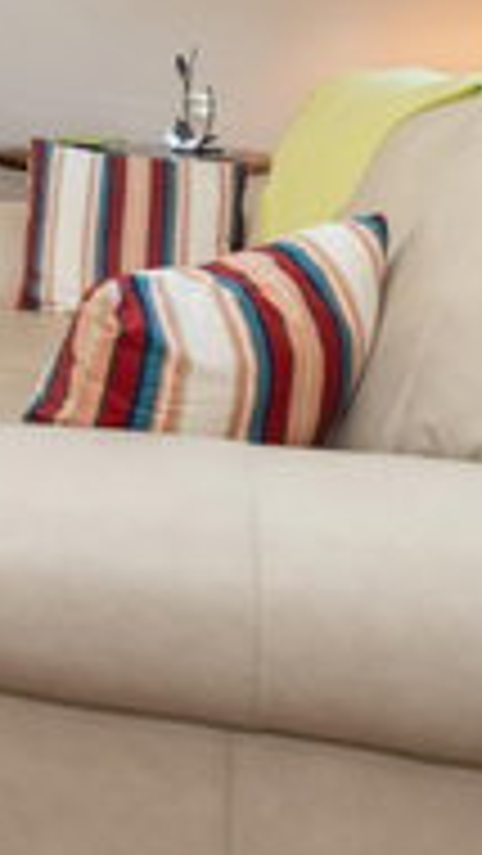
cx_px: -622
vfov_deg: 30.3
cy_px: 61
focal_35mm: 66
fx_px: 1498
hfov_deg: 13.8
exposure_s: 1/13
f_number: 9
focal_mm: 10
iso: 250
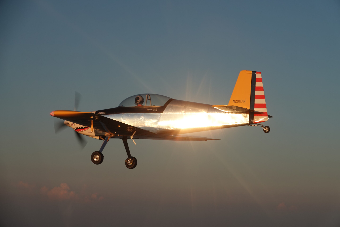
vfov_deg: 11.5
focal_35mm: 119
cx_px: 170
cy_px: 114
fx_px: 1124
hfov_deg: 17.2
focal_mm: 43.48
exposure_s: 1/640
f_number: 4
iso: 100
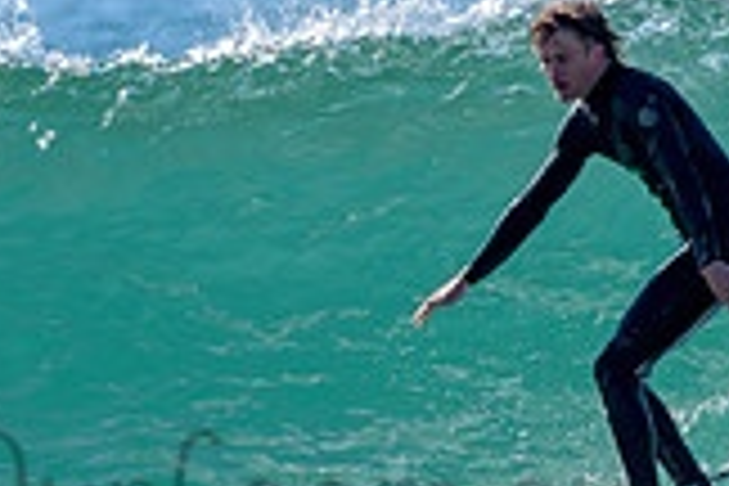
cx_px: 294
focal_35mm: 1979
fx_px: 40072
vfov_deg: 0.7
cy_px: 404
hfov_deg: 1.0
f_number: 5.6
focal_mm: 450
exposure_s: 1/2000
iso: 180
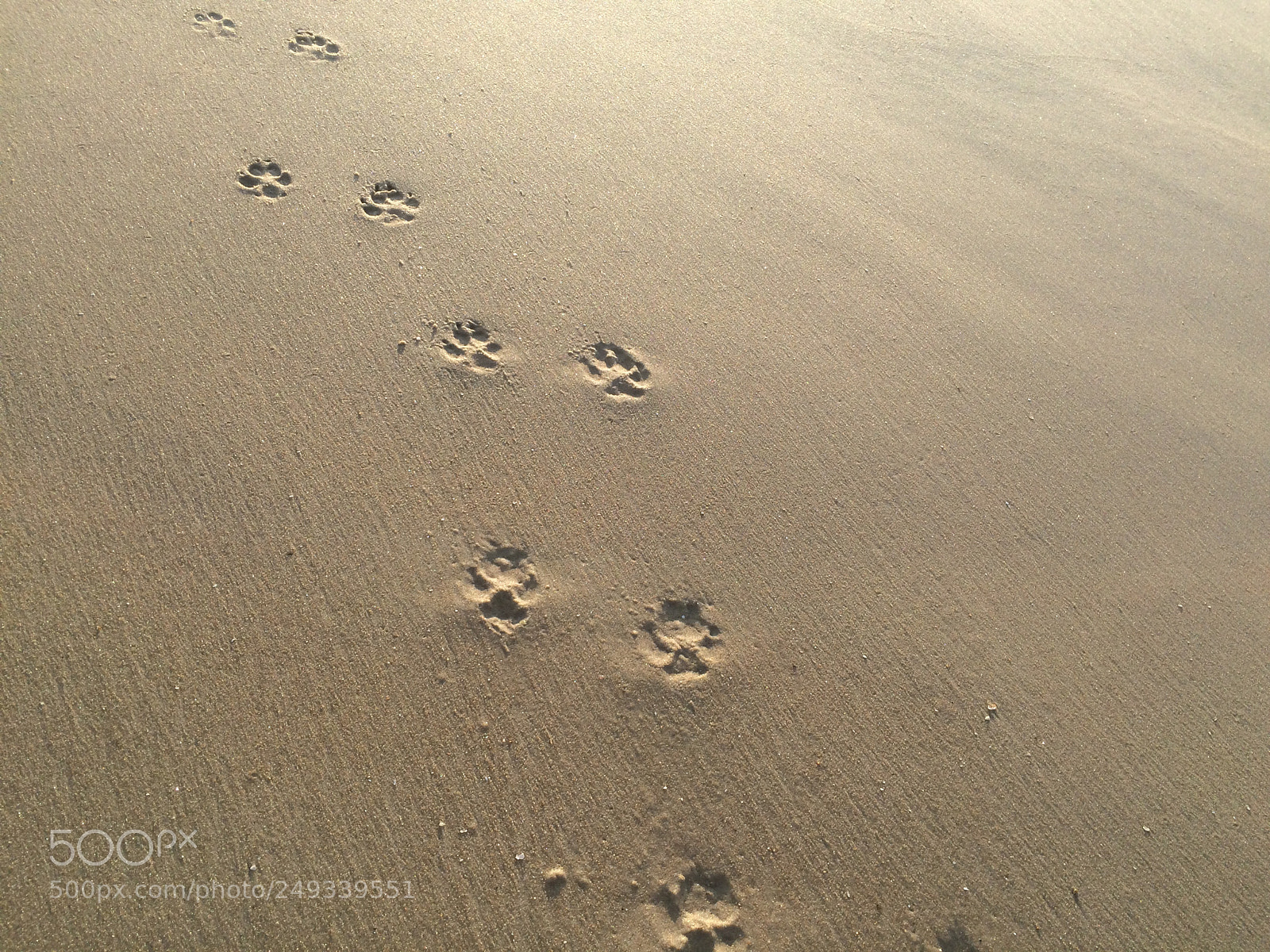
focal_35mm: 29
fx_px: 1064
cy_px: 476
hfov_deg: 61.7
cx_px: 635
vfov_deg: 48.2
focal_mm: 4.15
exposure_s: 1/1080
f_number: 2.2
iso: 32
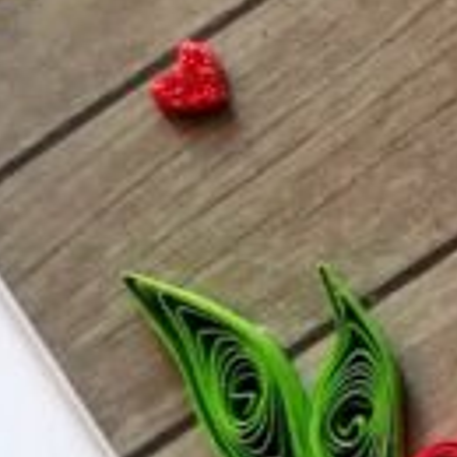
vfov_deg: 12.4
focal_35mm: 141
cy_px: 264
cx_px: 1012
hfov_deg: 10.9
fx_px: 2106
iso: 100
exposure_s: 1/30
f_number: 2.2
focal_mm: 3.83
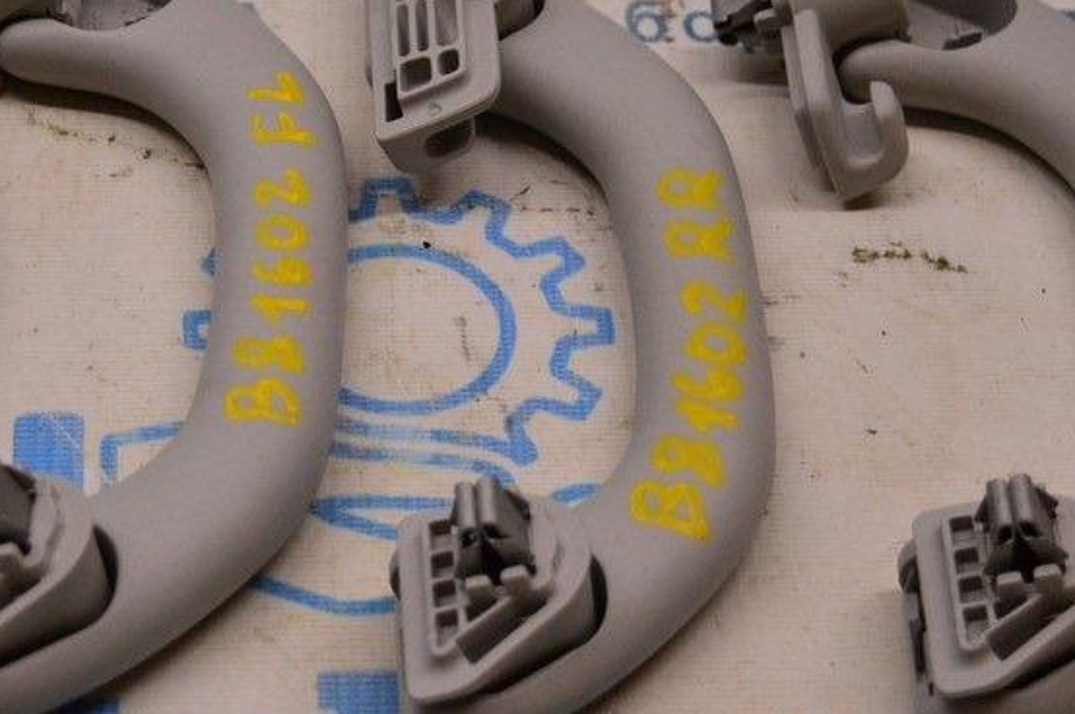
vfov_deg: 12.3
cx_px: 334
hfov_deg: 18.4
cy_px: 373
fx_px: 3311
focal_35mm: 111
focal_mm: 40
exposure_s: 1/400
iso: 1600
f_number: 4.8
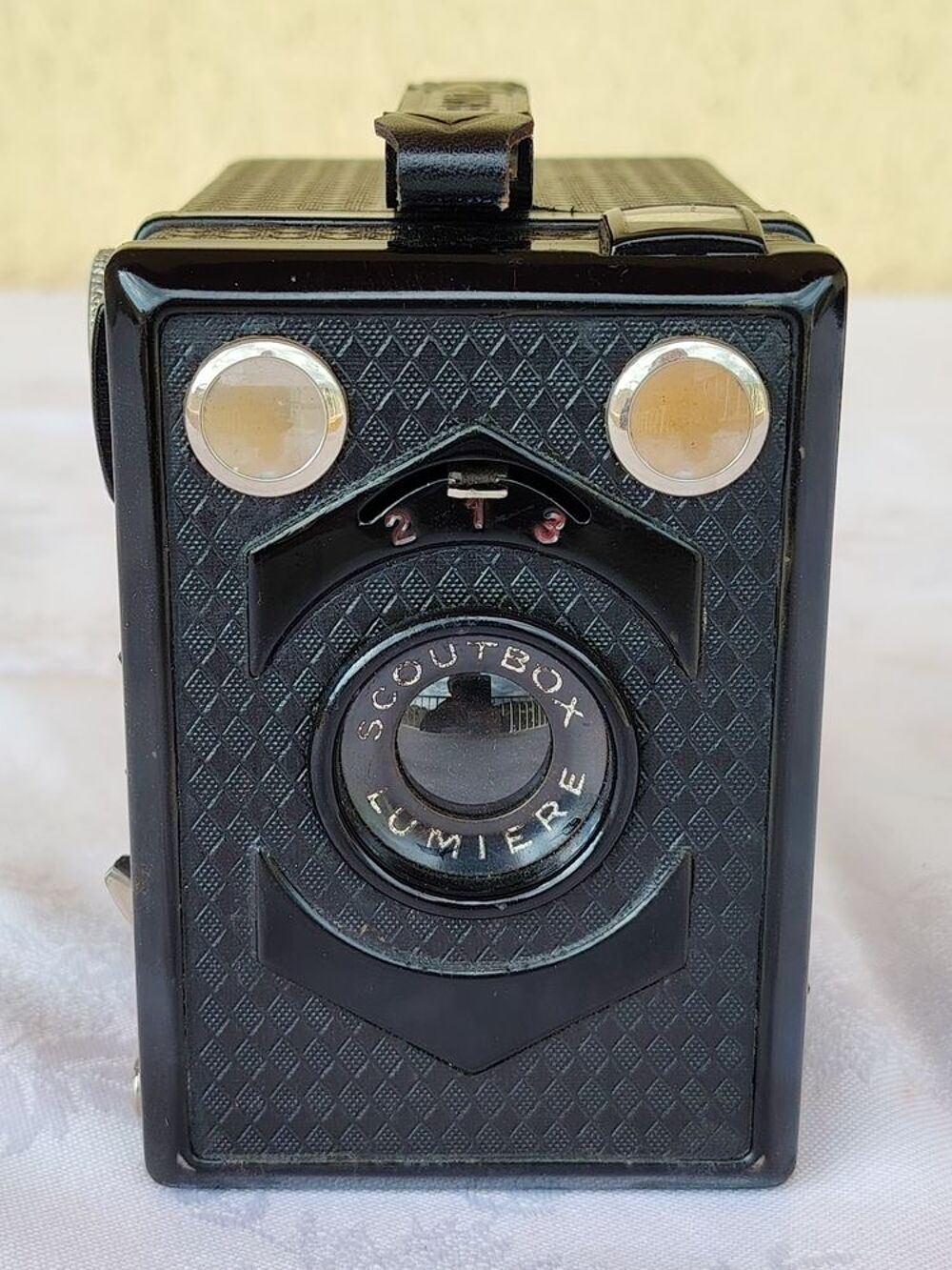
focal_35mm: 56
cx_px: 476
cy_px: 635
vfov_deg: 34.3
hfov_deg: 26.1
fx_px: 2053
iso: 100
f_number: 1.75
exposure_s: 1/157
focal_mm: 5.25
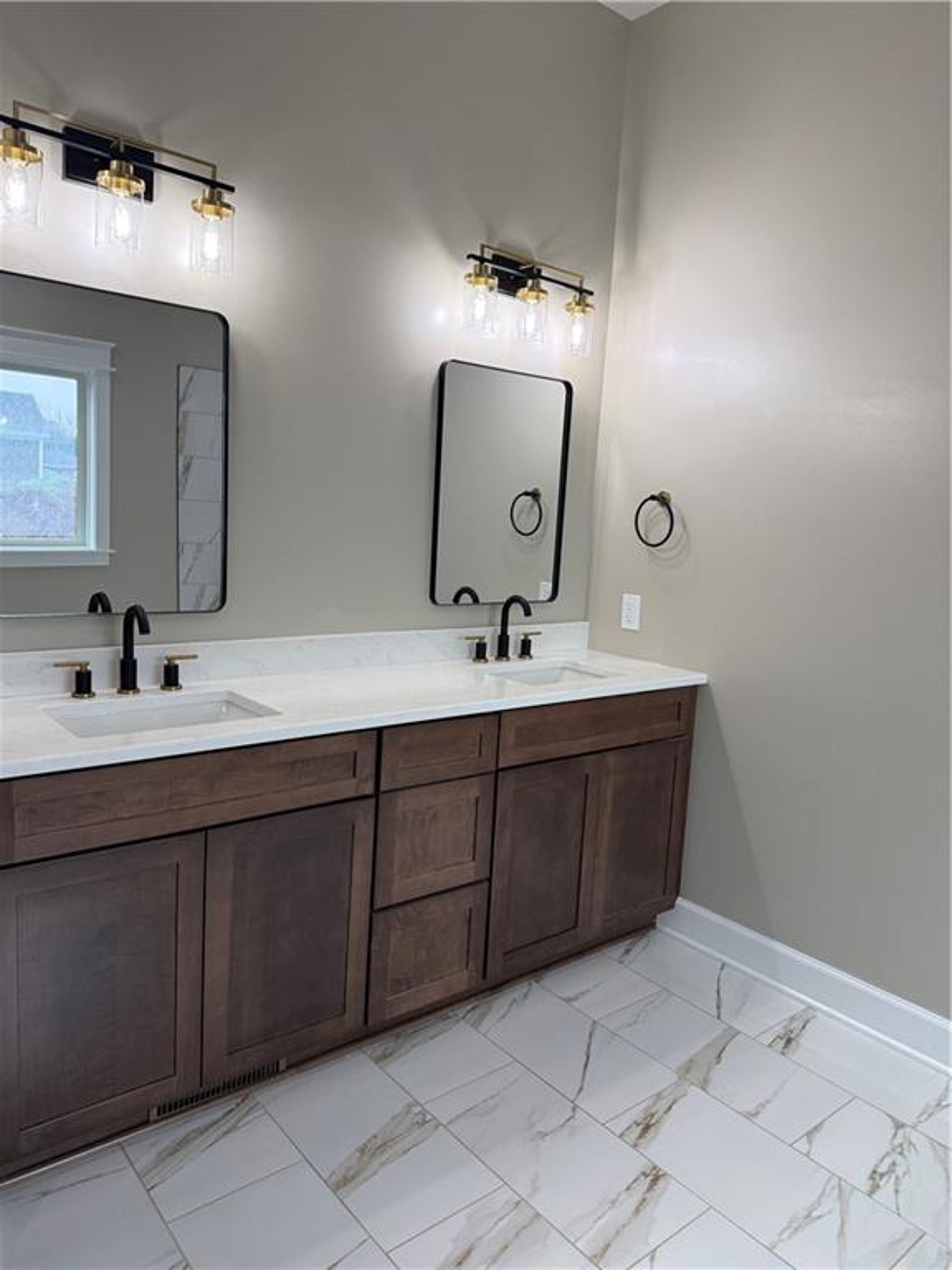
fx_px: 880
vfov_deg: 71.6
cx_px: 476
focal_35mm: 24
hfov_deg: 56.8
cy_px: 635
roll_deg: -4.0
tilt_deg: -8.1
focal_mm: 6.76
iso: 125
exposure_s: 1/237
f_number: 1.78
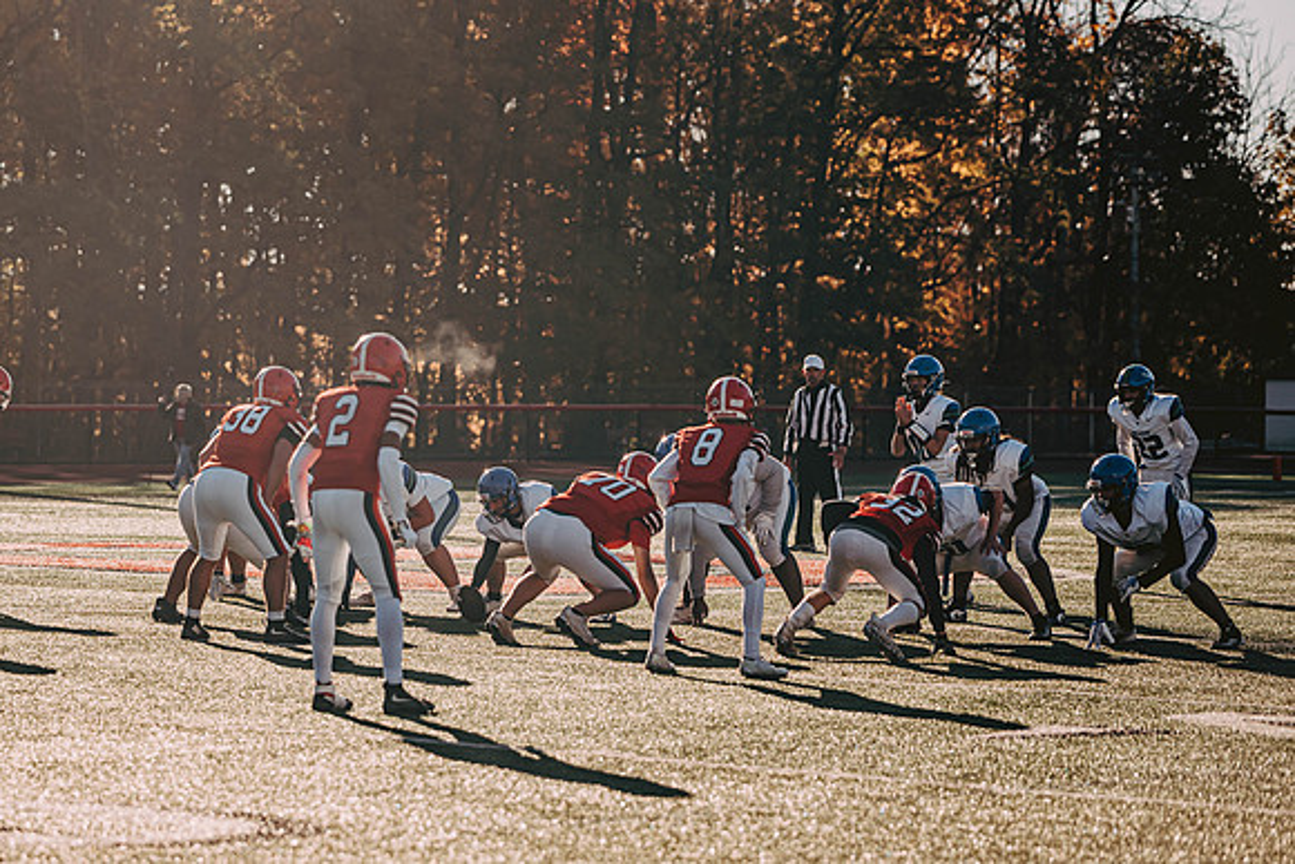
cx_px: 454
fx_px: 4907
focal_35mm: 136
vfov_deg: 10.1
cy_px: 432
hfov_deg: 15.0
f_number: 2.8
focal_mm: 105
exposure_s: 1/3200
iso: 125
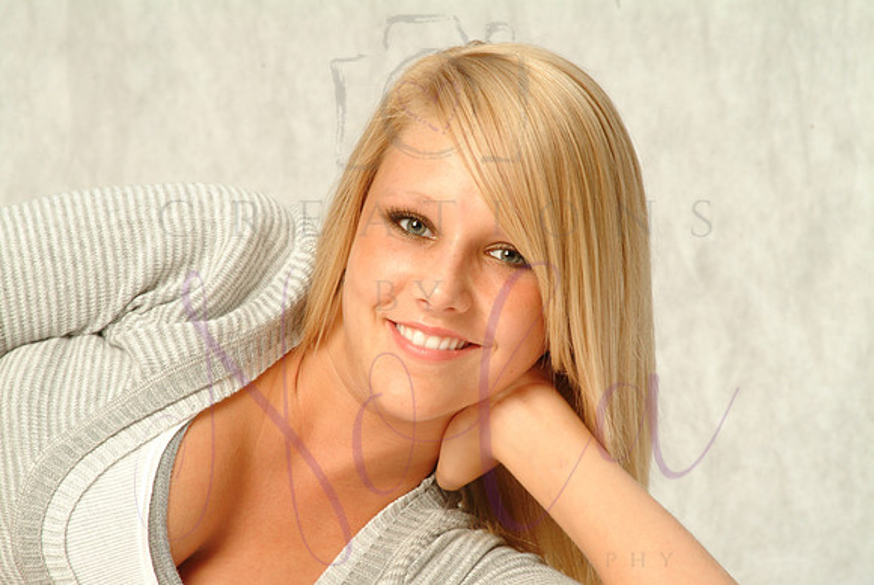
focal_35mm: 274
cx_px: 437
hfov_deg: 7.5
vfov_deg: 5.0
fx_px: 6671
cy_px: 292
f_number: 9.5
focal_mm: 183
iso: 400
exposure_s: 1/125
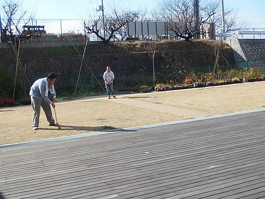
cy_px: 100
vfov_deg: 31.5
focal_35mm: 46
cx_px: 132
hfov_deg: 41.2
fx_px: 352
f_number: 2.1
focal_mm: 8.3
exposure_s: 1/2000
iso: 100
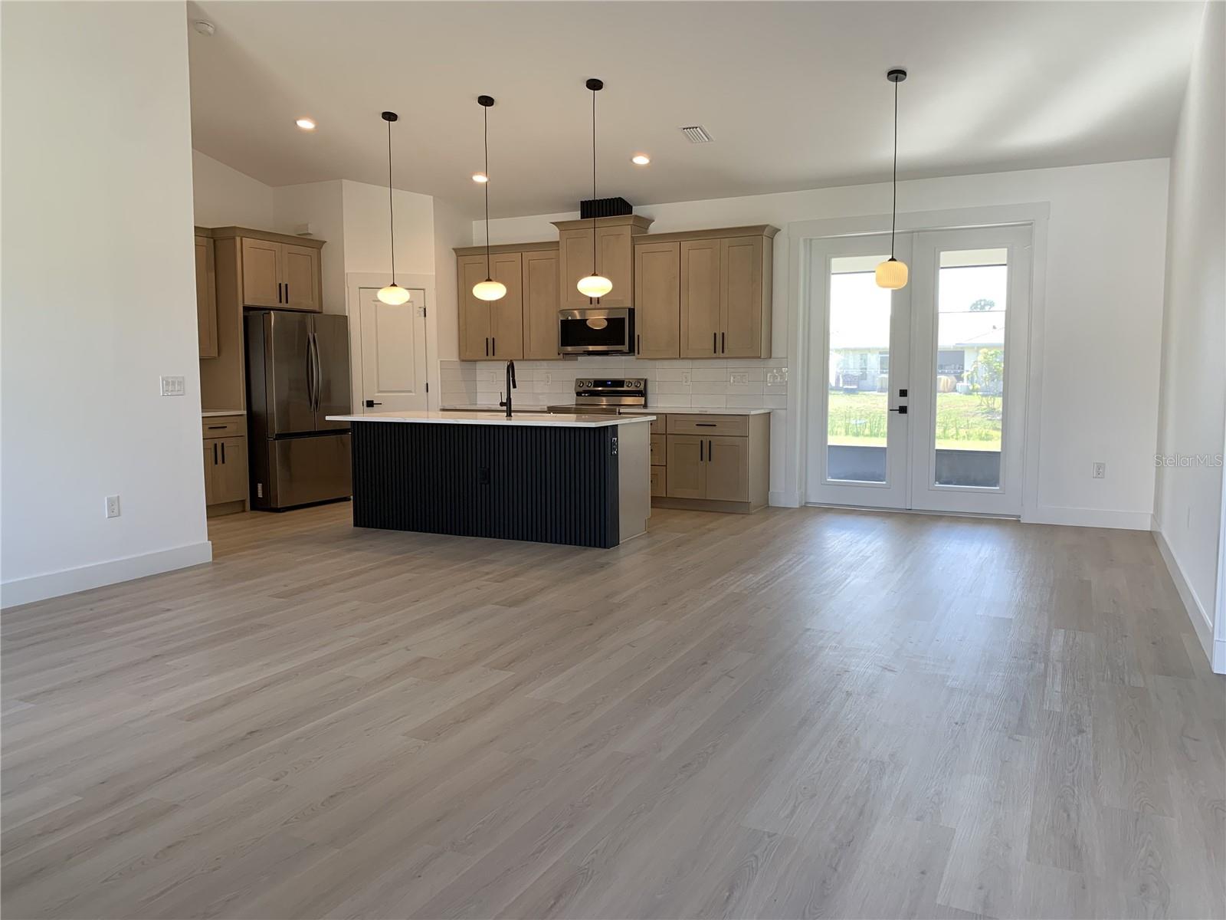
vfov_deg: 53.1
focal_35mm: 26
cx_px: 613
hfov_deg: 67.3
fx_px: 921
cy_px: 460
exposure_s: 1/120
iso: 50
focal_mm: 4.25
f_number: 1.8
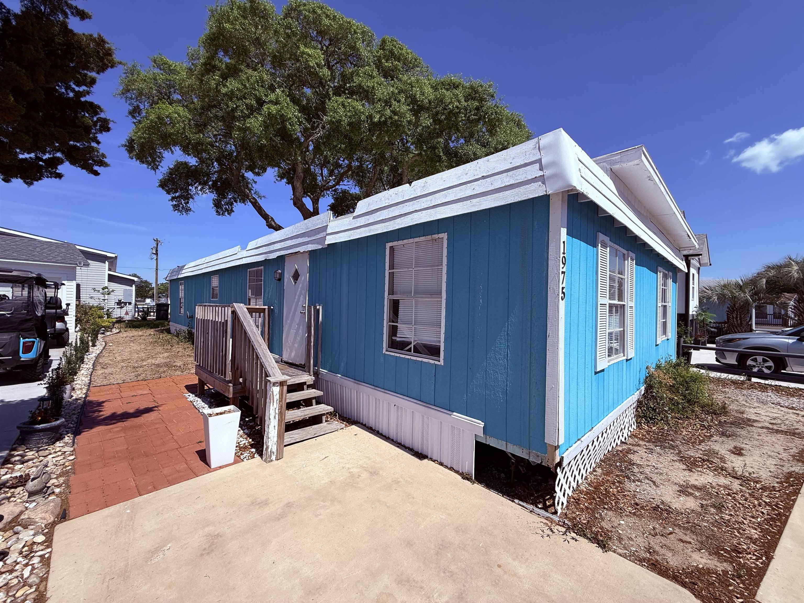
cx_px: 402
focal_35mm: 14
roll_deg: -1.6
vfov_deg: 85.7
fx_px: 325
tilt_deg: +0.6
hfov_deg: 102.1
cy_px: 302
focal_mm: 2.22
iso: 50
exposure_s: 1/2092
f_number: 2.2
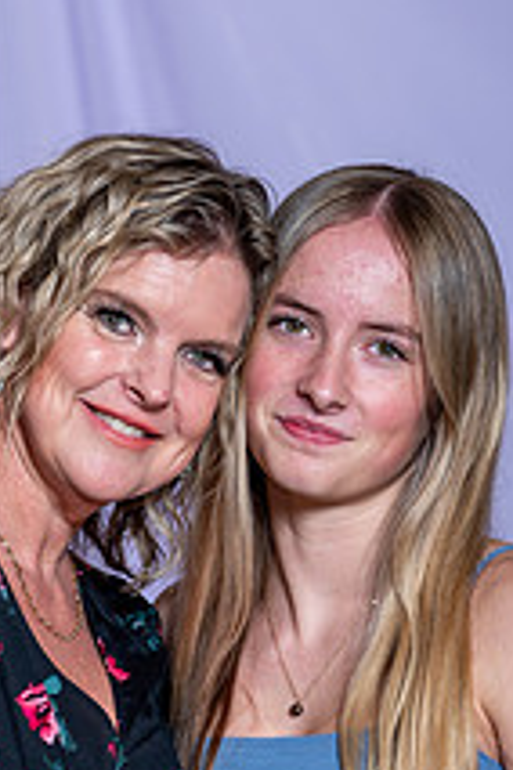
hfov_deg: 4.2
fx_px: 7010
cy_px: 625
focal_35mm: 328
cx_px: 181
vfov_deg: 6.3
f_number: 5.6
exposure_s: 1/200
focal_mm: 155
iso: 200
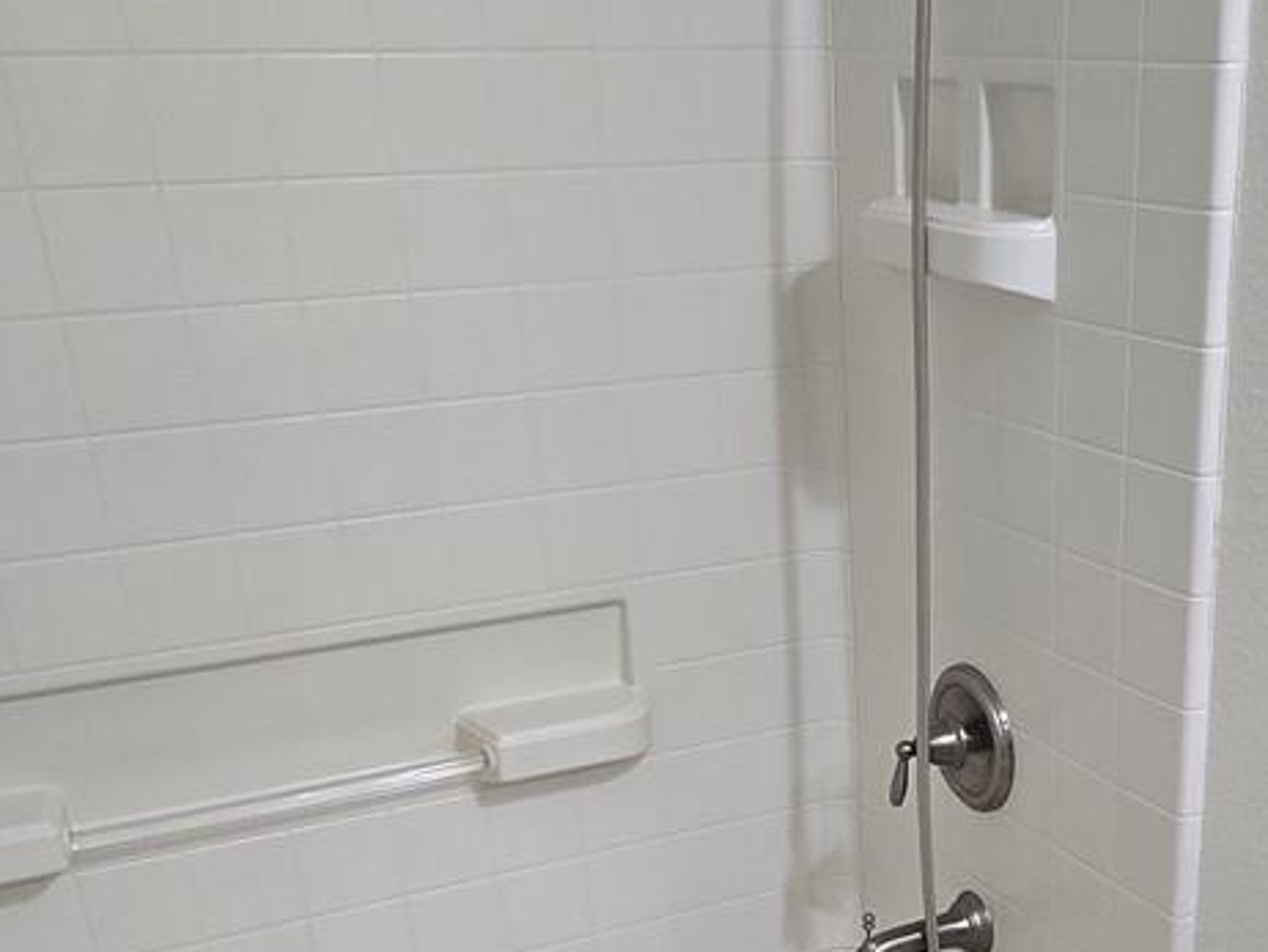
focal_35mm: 45
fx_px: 1649
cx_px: 963
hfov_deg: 40.8
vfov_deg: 29.9
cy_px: 960
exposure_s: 1/60
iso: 100
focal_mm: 2.2
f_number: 2.2
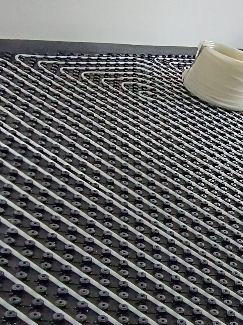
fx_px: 515
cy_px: 207
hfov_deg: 22.3
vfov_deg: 34.7
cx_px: 355
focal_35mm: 55
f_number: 2.2
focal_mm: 1.66
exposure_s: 1/100
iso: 229
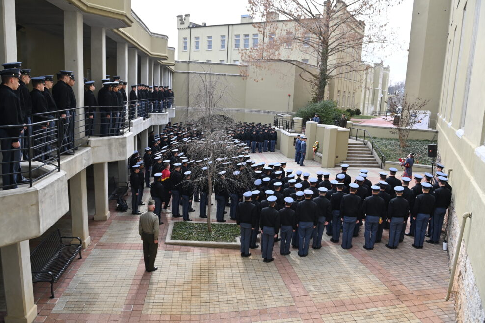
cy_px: 156
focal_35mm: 25
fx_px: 337
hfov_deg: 71.5
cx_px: 236
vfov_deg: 51.3
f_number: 3.5
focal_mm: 24
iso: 200
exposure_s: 1/500
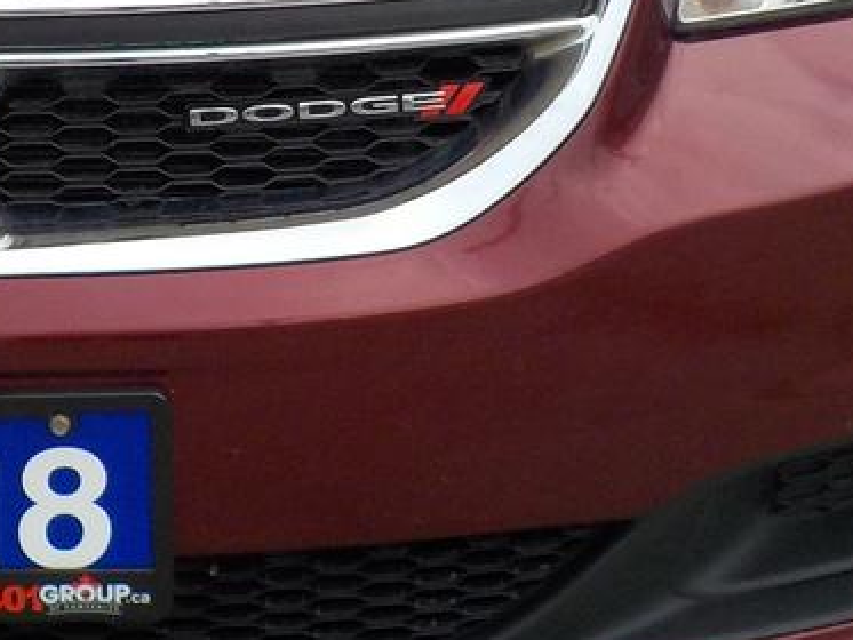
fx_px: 2539
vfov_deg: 13.9
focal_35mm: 103
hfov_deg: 18.9
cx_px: 156
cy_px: -178
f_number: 3.3
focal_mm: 4.1
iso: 125
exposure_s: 1/640
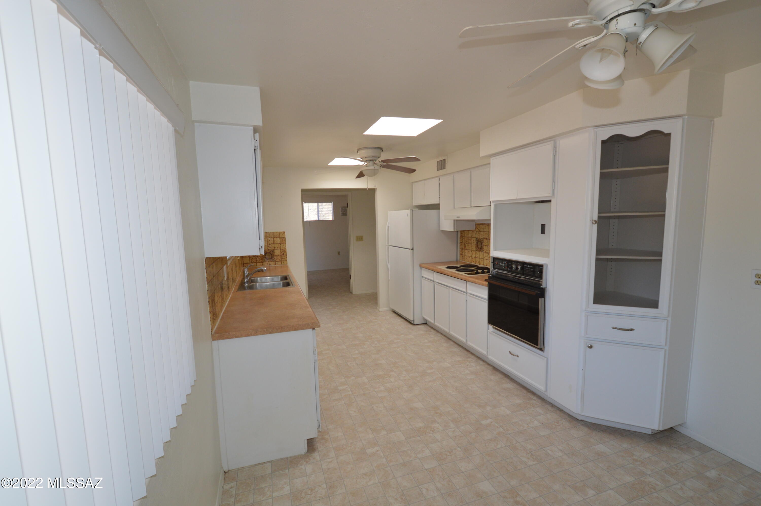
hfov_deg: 100.4
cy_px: 253
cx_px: 380
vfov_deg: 77.2
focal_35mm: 15
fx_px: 317
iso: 400
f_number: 5.6
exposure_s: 1/125
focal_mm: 10
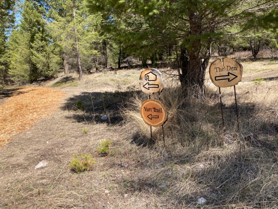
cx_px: 139
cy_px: 104
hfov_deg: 63.4
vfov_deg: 49.7
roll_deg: +0.3
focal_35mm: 28
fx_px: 225
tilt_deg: -2.3
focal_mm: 3.99
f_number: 1.8
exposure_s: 1/889
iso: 20
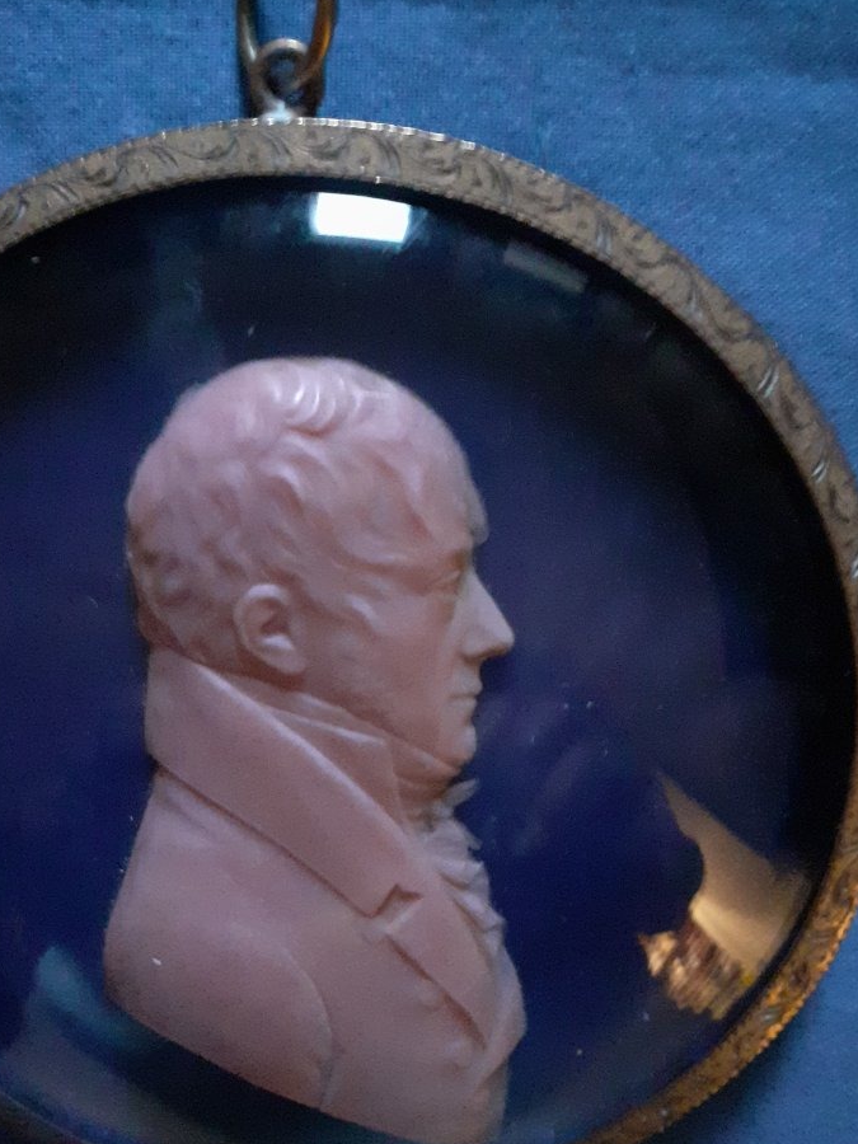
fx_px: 1190
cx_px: 334
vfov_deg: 51.3
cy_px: 636
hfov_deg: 39.5
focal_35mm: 36
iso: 1250
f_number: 1.9
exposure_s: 1/14
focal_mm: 3.6
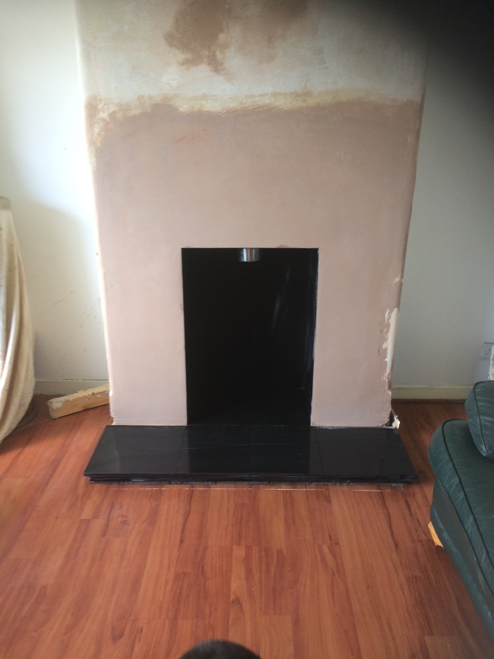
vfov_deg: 61.7
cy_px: 330
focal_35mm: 29
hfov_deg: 48.2
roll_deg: -0.4
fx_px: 552
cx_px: 247
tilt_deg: -23.0
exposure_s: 1/50
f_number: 2.2
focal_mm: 4.15
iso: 50
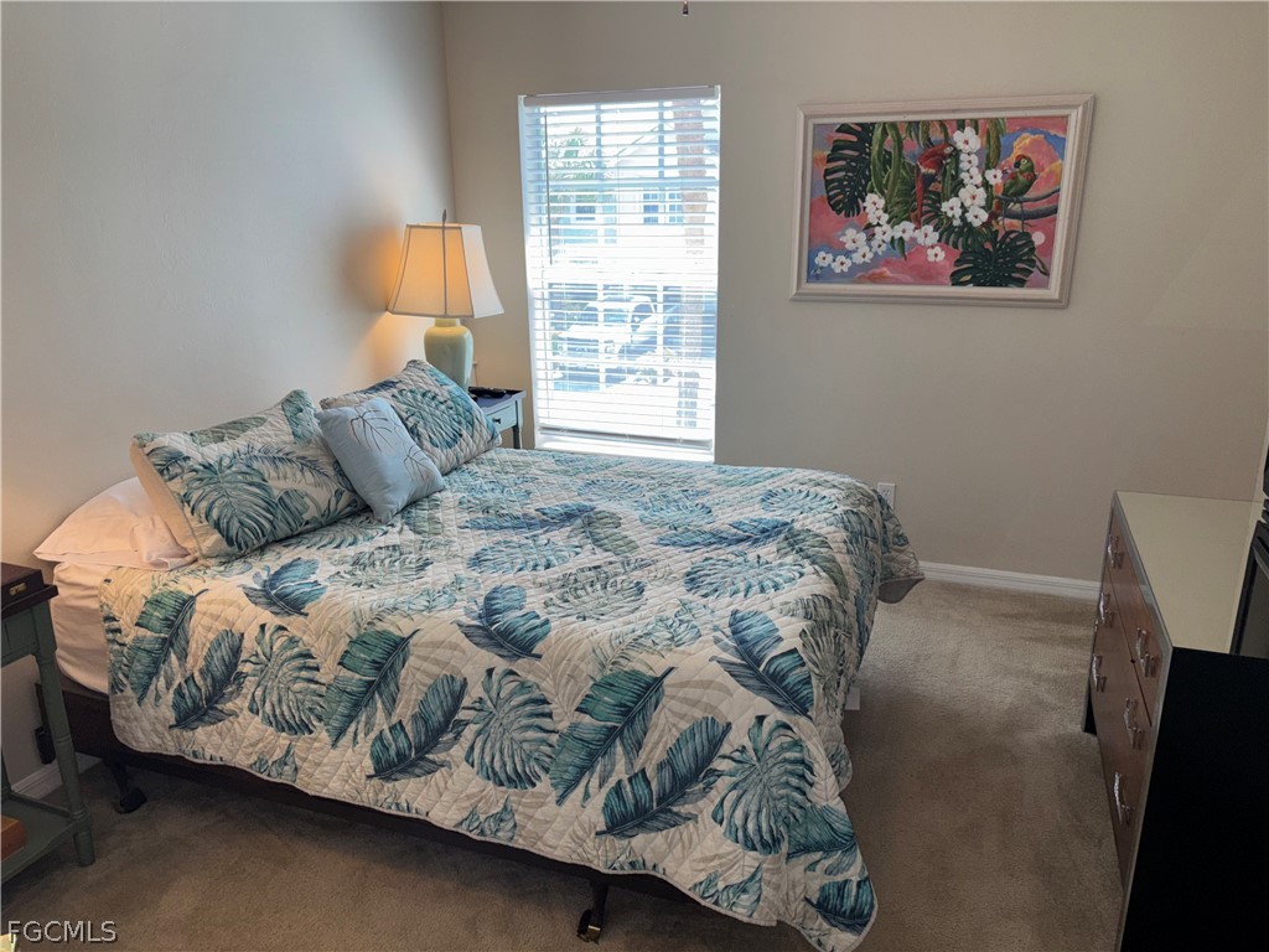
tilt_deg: -17.0
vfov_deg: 53.1
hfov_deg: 67.3
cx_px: 634
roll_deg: +0.4
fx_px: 953
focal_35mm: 26
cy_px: 476
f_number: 1.6
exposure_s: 1/120
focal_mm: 5.96
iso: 40
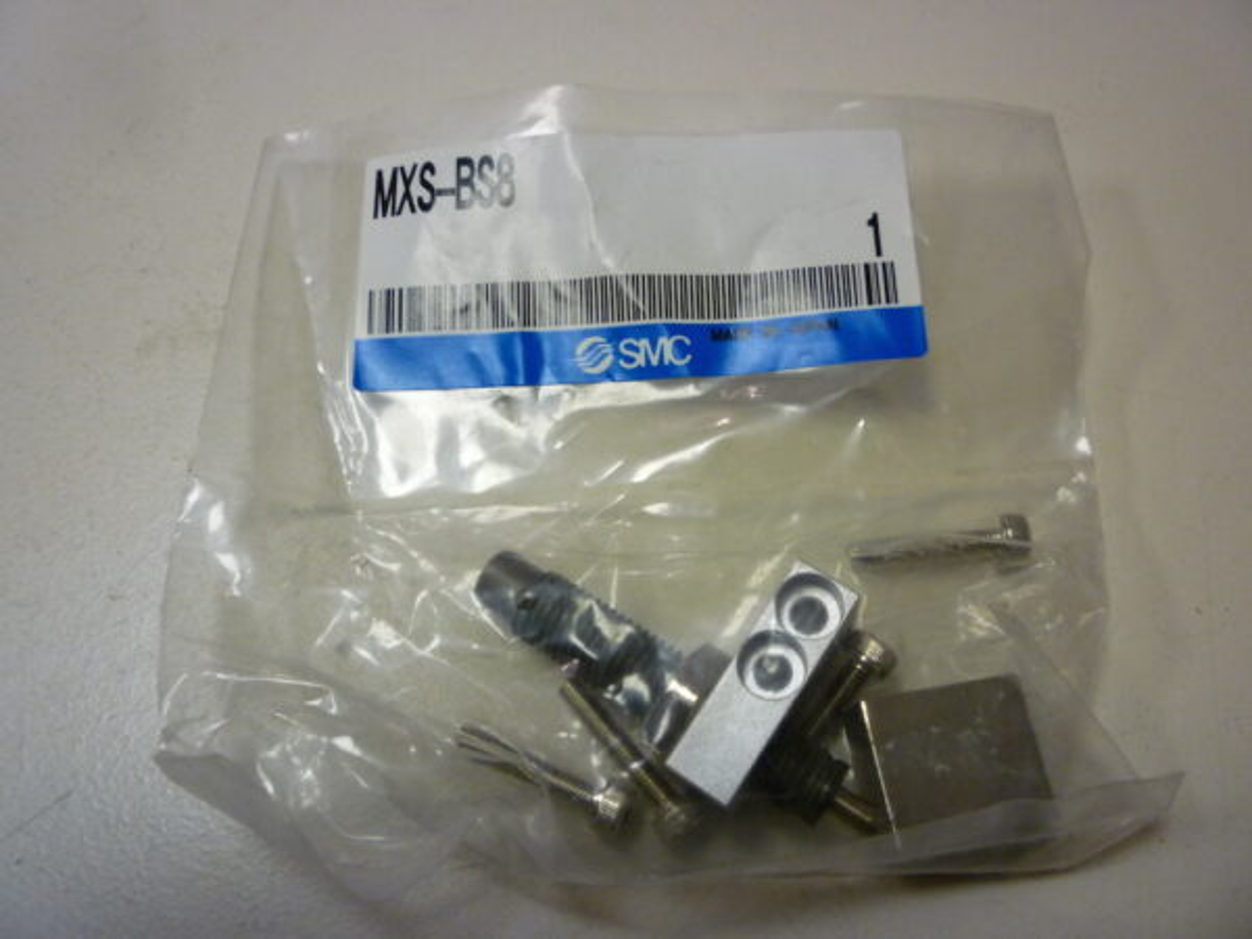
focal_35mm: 29
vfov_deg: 48.2
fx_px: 1049
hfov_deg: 61.7
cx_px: 626
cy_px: 470
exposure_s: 1/30
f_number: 3.3
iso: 250
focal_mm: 5.2
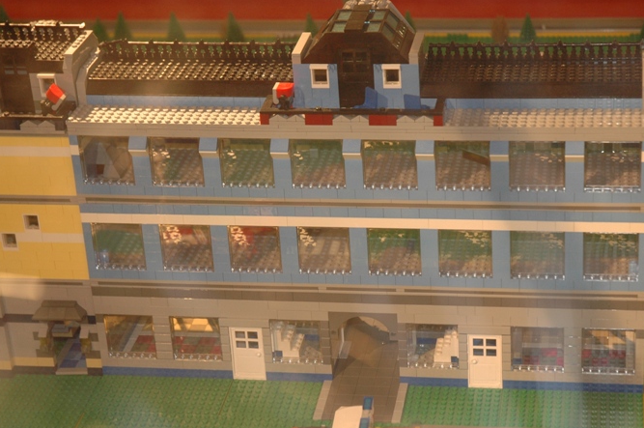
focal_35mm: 90
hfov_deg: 22.6
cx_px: 372
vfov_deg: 15.1
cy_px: 236
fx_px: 1608
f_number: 4.5
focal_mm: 50
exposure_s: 1/80
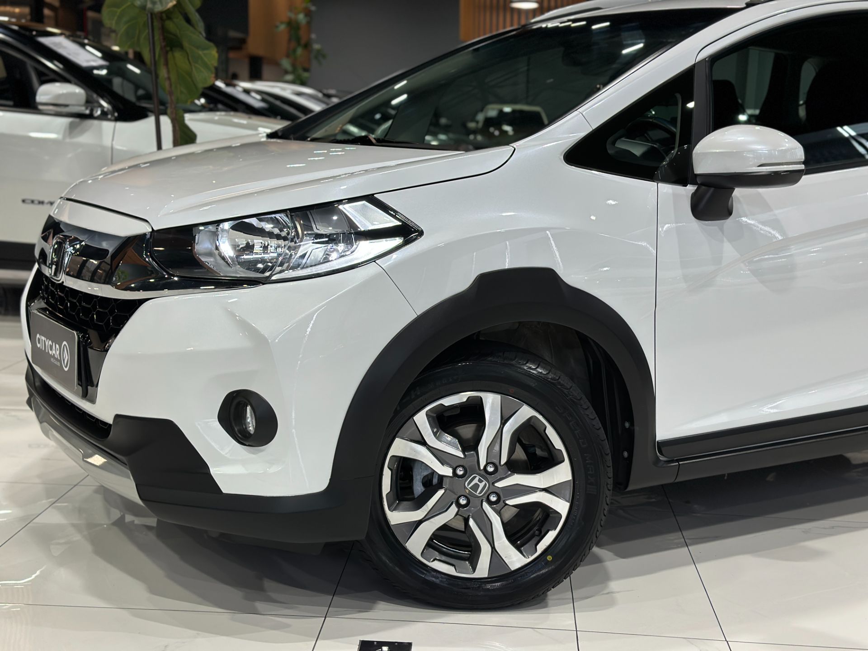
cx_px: 434
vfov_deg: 30.3
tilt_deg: -10.1
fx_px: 1204
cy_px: 326
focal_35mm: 48
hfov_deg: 39.7
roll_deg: -1.3
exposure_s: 1/120
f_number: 1.78
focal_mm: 6.86
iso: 100
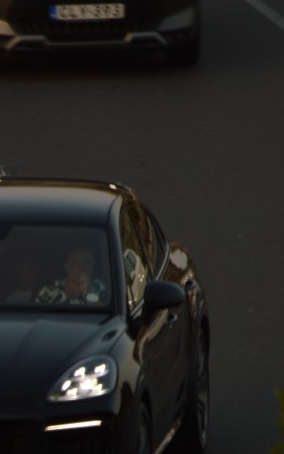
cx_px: -94
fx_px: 12846
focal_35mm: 1038
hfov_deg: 1.3
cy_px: 494
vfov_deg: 2.0
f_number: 5.6
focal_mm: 190
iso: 100
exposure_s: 1/100
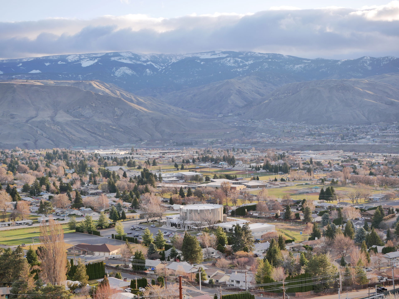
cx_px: 200
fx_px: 692
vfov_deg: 24.4
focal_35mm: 60
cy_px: 150
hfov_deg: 32.2
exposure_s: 1/320
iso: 800
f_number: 5
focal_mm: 30
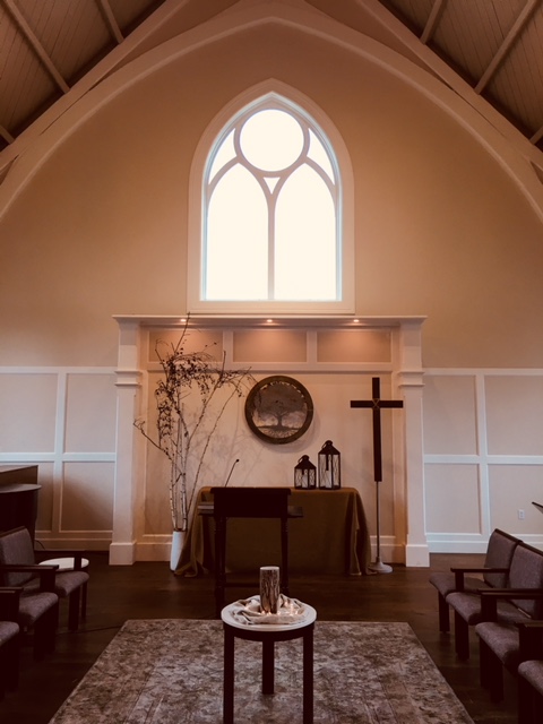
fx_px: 607
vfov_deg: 61.7
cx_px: 272
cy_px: 362
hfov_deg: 48.2
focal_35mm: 29
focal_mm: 4.15
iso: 25
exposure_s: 1/40
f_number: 2.2
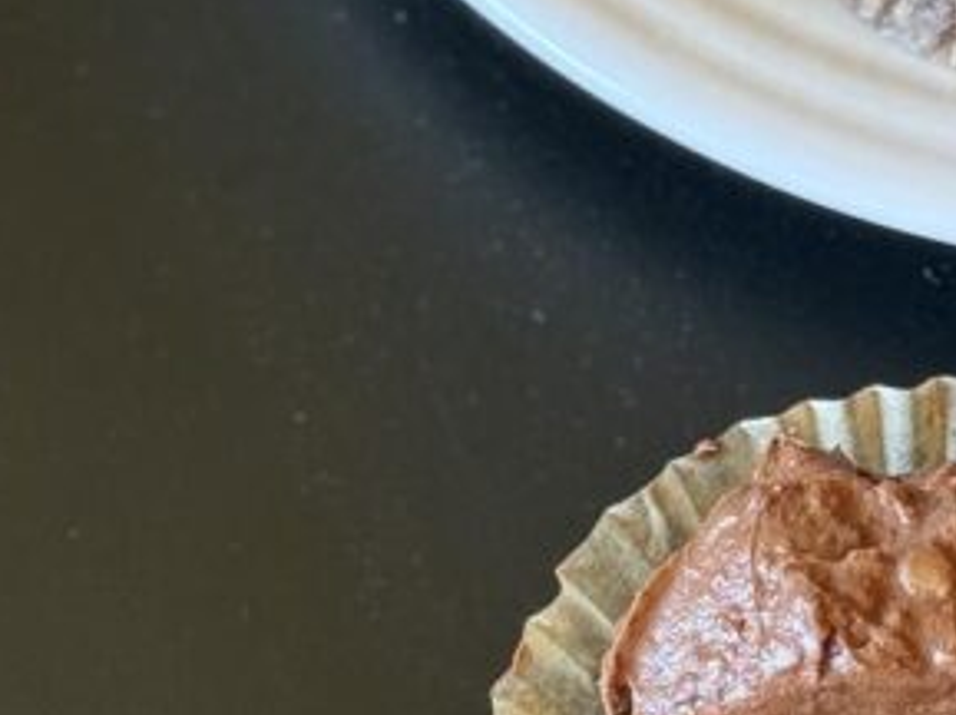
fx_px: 4496
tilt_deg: -65.4
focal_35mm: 163
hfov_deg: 11.9
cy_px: 285
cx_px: 1067
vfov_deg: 9.1
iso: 100
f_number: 1.78
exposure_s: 1/60
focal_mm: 6.76
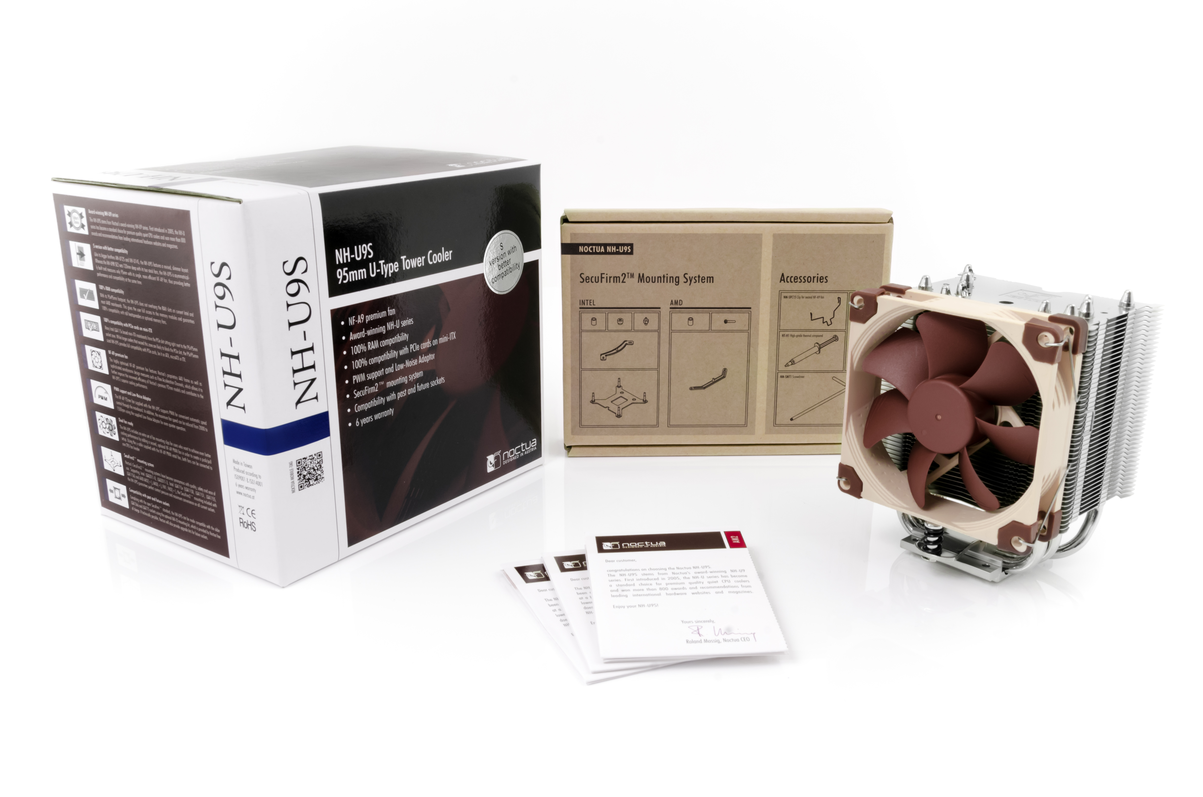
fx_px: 1201
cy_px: 398
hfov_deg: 53.2
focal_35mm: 36
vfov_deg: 36.7
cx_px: 602
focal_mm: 24
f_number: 16
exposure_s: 1/2.5
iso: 160
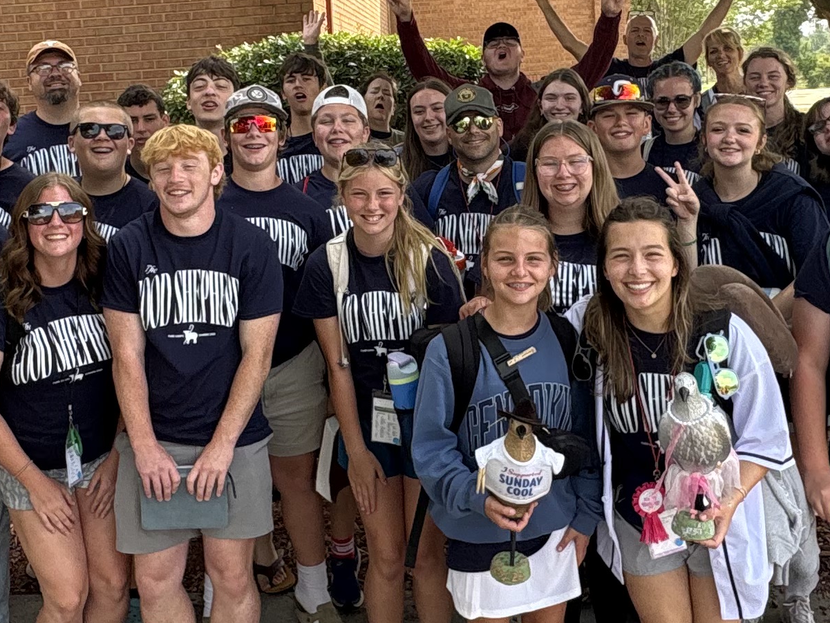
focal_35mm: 47
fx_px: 1127
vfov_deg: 30.7
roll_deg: +3.1
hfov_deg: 40.4
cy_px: 209
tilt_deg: -6.2
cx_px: 390
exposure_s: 1/346
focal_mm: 2.22
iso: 64
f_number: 2.2
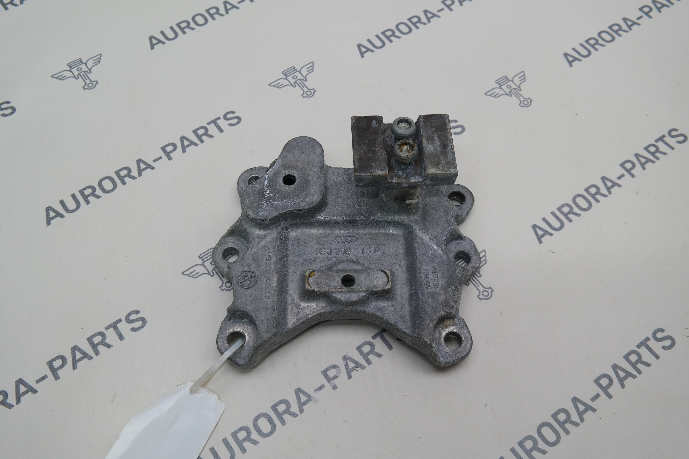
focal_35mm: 33
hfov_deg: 57.2
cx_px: 344
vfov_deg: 40.0
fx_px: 632
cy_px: 230
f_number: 5.6
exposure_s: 1/50
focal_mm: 22
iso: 200
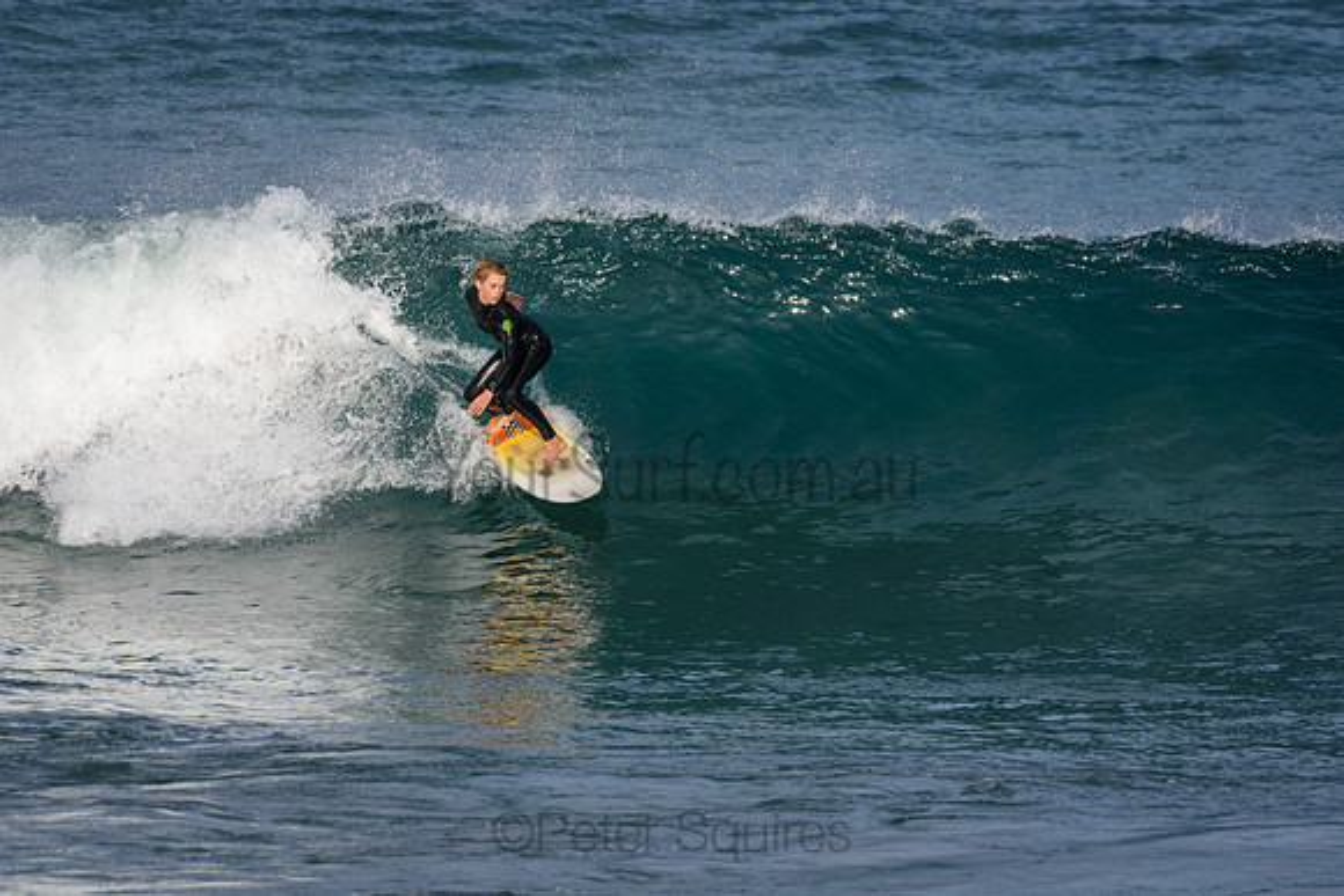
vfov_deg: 1.8
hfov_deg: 2.7
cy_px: 448
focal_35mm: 750
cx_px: 672
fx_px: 28005
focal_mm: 500
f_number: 5.6
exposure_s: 1/2000
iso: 250
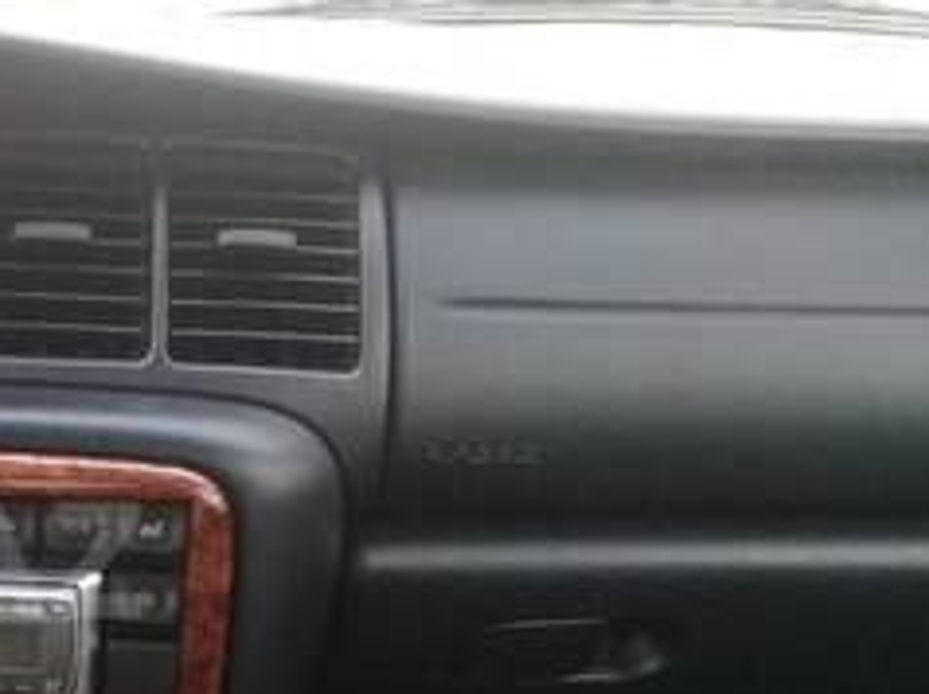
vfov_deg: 17.0
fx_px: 2306
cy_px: 559
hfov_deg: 20.9
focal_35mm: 86
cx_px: -258
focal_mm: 3.3
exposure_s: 1/33
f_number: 2.2
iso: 100
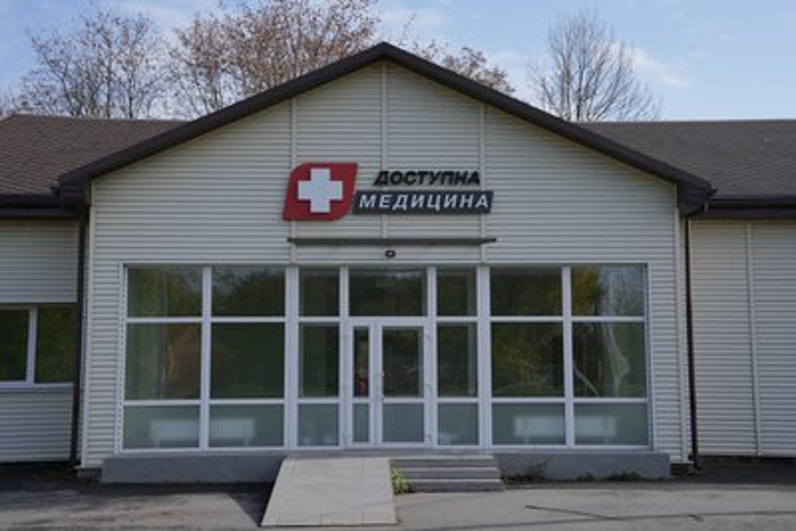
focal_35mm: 48
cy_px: 266
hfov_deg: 41.1
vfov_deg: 28.1
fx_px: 1062
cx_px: 398
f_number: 5.6
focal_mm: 48
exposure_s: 1/320
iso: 80
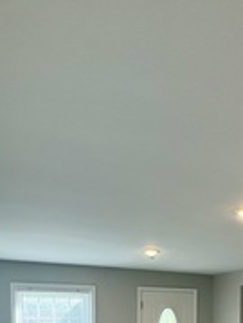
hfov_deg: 36.6
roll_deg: +0.4
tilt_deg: -1.1
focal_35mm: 39
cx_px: 158
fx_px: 364
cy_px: 334
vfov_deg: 40.8
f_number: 2.2
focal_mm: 2.22
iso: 125
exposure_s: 1/122
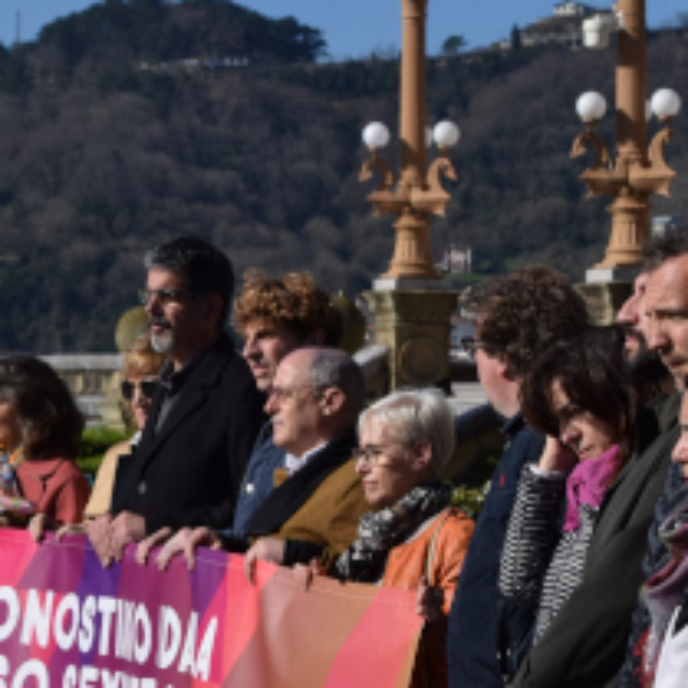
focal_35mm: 214
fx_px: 4812
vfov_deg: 8.2
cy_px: 560
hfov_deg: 8.2
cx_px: 202
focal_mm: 62
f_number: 8
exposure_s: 1/400
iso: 100
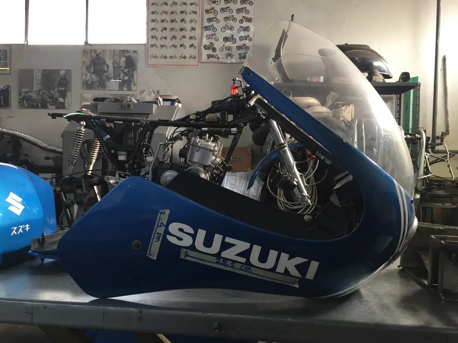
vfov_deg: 48.2
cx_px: 229
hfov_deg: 61.7
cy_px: 172
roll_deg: -2.0
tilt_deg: -1.1
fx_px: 384
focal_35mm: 29
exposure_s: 1/33
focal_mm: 4.15
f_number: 2.2
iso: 100
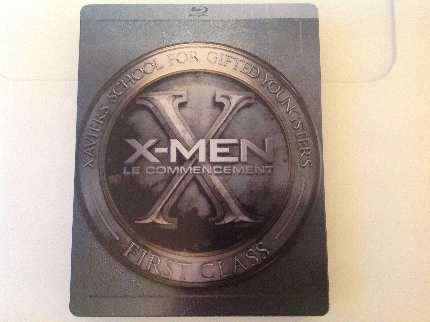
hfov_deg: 52.7
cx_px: 215
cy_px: 161
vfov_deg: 40.6
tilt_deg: -83.3
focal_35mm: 35
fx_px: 434
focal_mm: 4.28
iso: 800
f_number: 2.4
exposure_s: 1/15
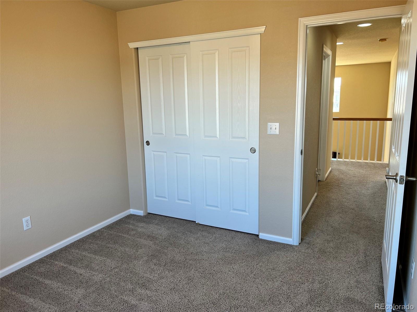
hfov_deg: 67.3
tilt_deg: -11.0
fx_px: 313
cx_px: 208
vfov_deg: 53.1
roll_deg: +1.9
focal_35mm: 26
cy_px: 156
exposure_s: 1/120
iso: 50
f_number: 1.5
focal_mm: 5.7
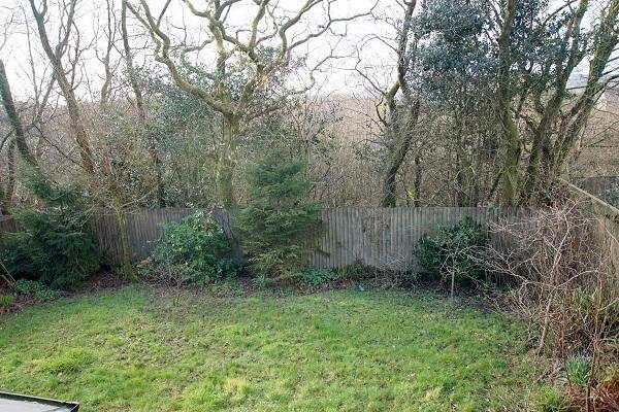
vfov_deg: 43.6
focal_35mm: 30
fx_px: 516
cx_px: 310
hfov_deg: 61.9
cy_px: 206
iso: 100
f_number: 3.5
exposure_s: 1/60
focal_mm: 20
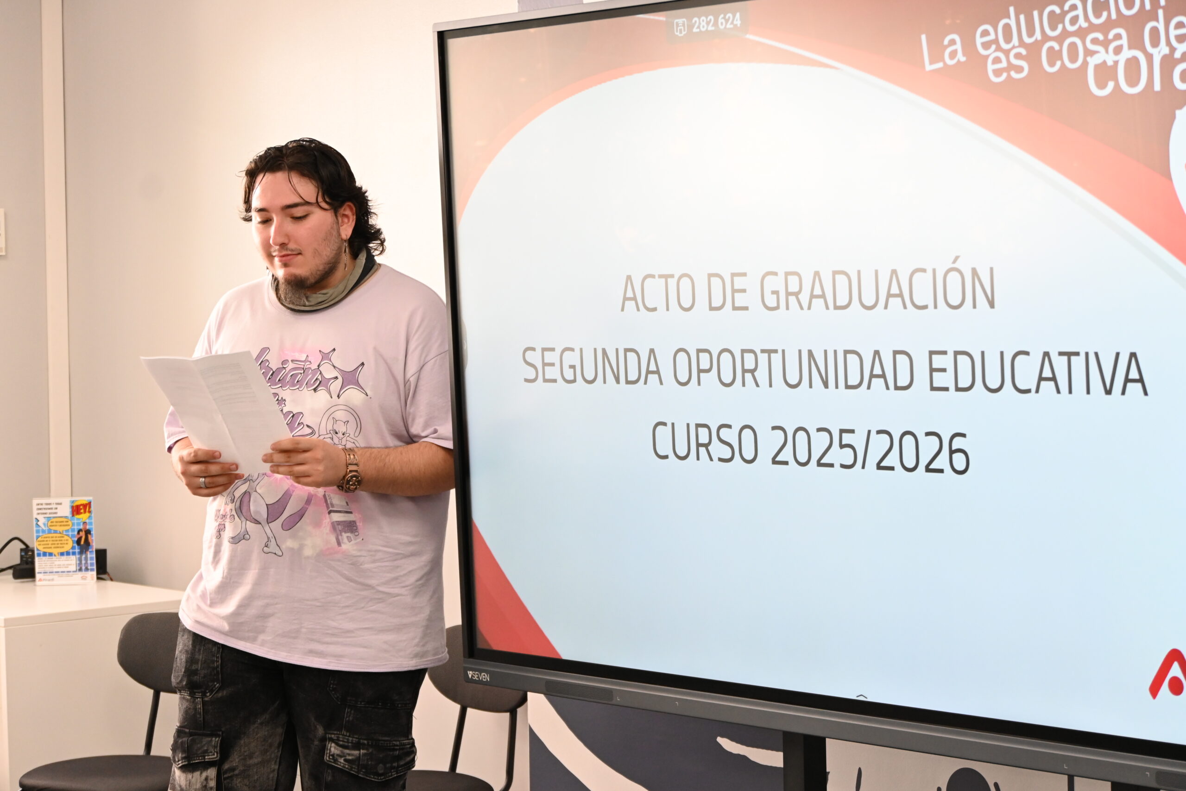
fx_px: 2718
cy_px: 396
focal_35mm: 82
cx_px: 593
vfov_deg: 16.6
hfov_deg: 24.6
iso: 1400
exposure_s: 1/125
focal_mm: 55
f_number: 5
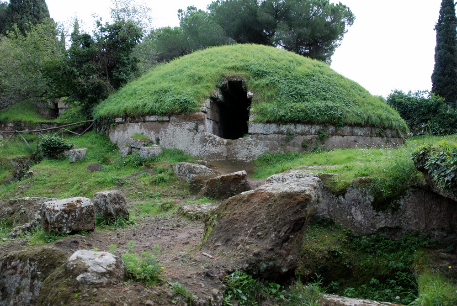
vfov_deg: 48.1
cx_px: 228
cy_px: 153
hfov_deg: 67.3
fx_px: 343
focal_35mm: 27
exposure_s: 1/125
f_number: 5.6
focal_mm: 18
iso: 160
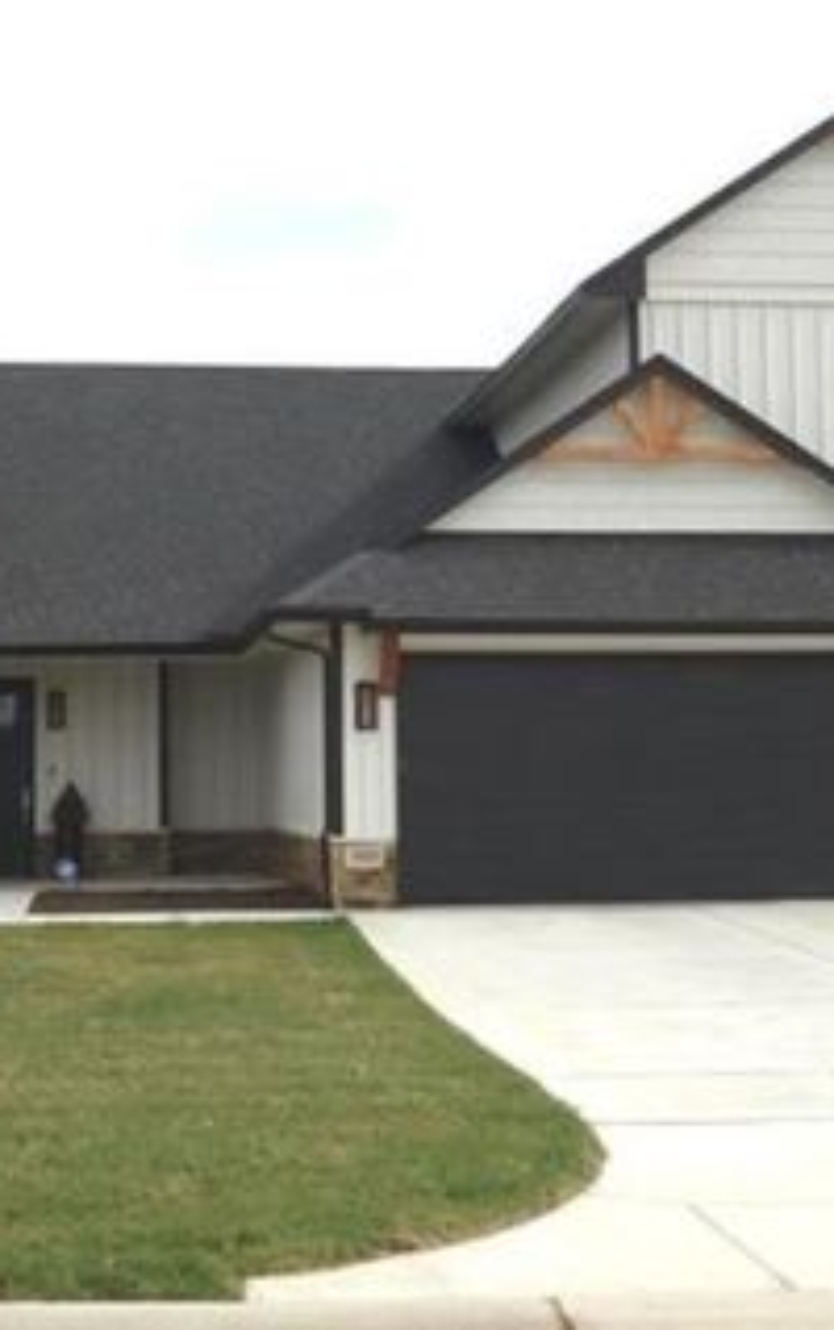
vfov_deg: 34.5
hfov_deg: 22.0
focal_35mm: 59
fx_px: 2141
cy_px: 652
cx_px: 321
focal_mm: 13.58
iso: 125
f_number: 5.6
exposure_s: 1/500
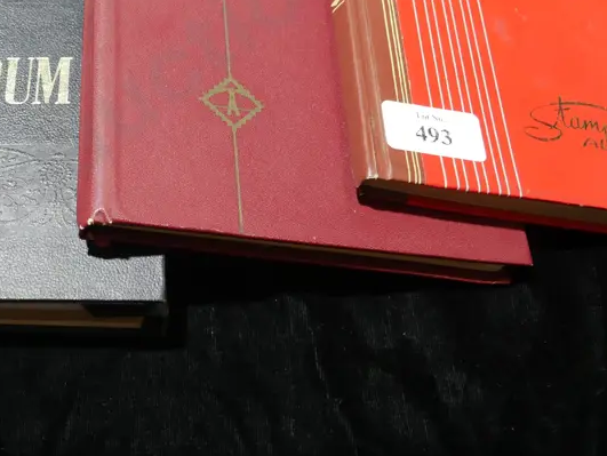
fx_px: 948
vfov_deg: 26.6
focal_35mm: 54
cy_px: 103
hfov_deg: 34.6
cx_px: 136
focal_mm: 14
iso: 640
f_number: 4
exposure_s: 1/60
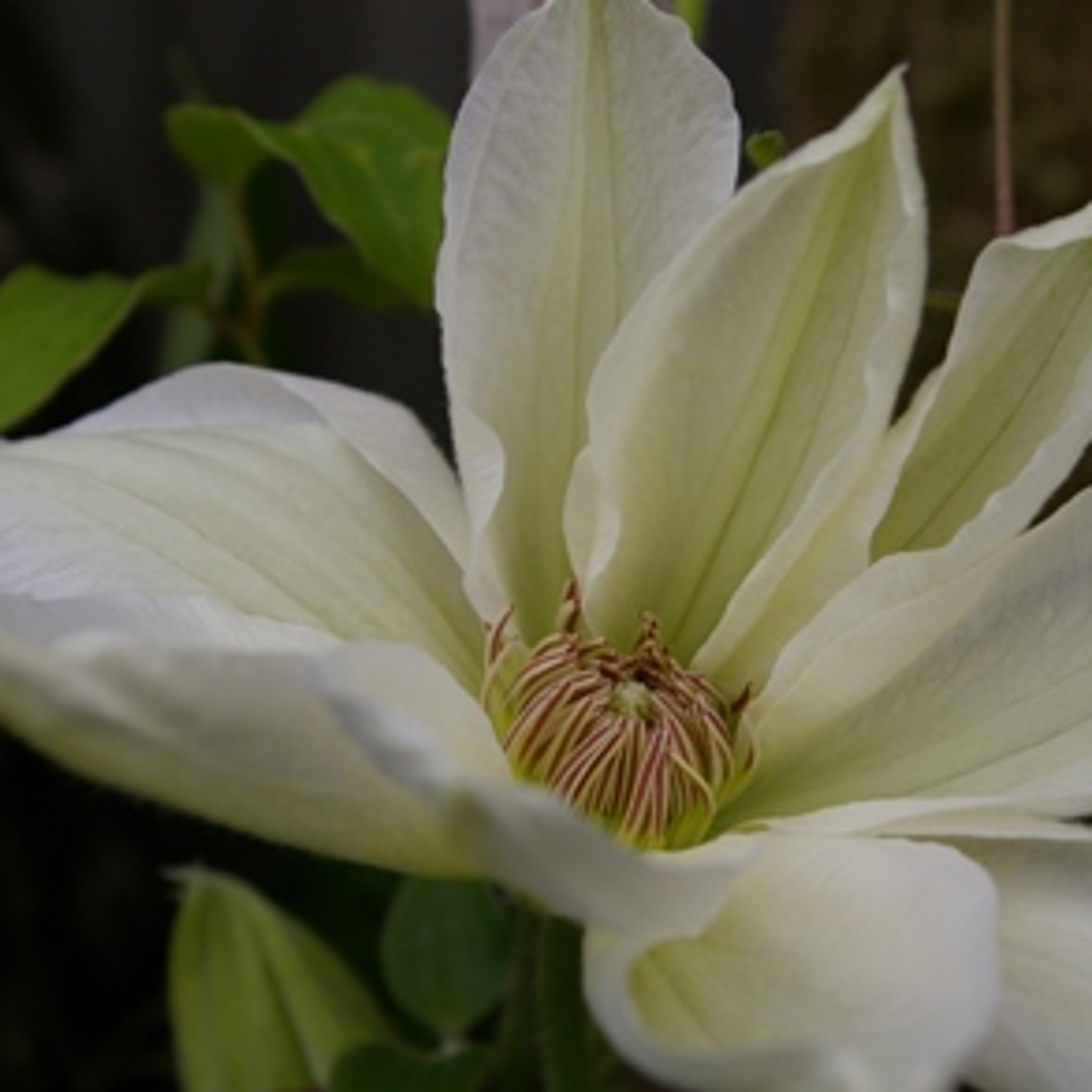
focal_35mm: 84
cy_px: 544
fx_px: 2985
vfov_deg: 20.7
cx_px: 563
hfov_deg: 20.7
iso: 200
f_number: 8
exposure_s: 1/350
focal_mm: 43
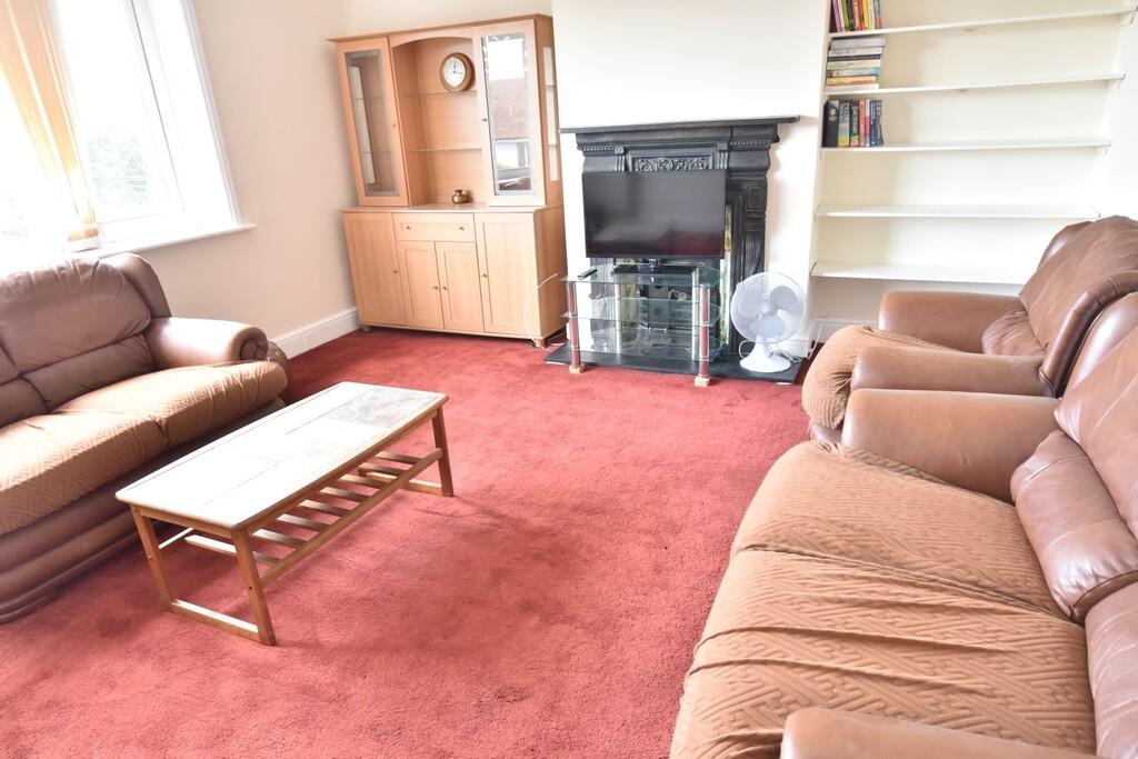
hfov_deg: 77.3
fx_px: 711
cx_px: 569
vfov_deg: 56.2
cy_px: 380
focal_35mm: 22
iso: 500
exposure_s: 1/40
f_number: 4
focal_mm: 15
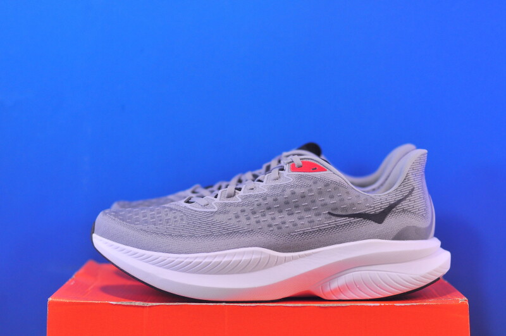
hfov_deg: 27.0
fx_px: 1053
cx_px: 253
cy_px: 168
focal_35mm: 75
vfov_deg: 18.1
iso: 250
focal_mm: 50
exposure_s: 1/320
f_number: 2.5
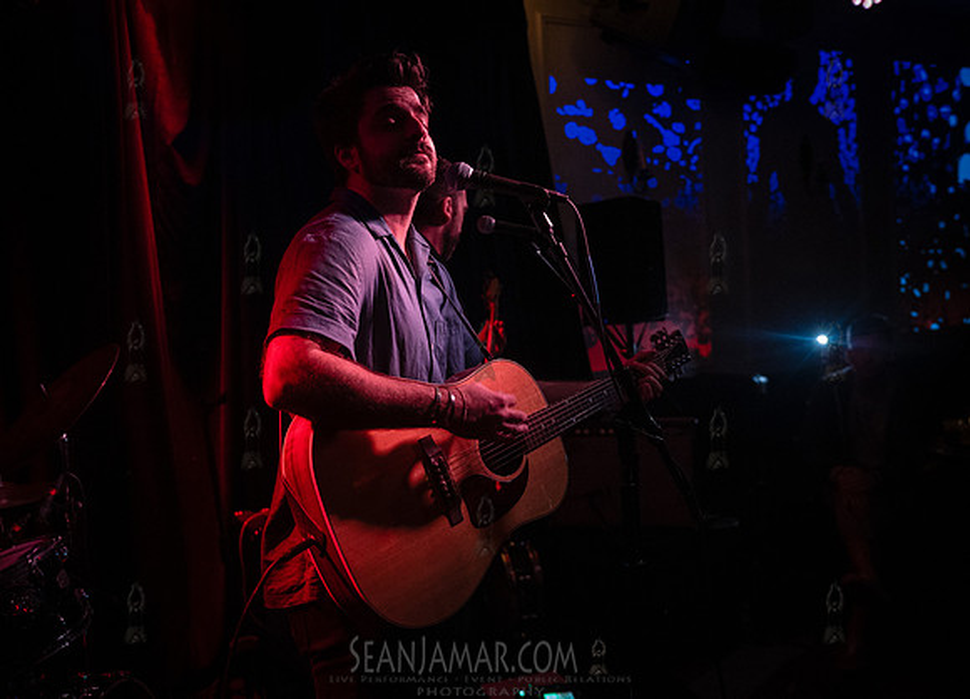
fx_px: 933
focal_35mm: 34
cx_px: 445
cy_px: 350
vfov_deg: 41.1
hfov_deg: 54.9
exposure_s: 1/320
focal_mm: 32
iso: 8000
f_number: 3.5
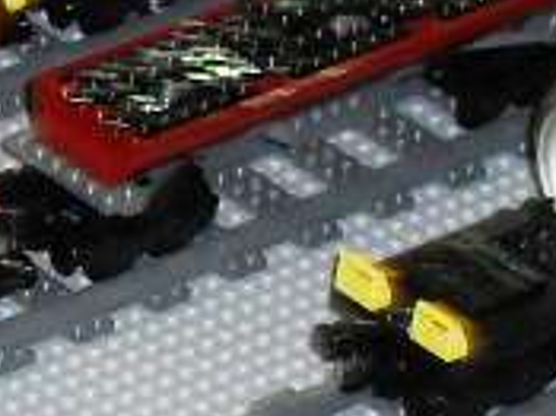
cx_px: -747
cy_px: 372
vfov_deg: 4.4
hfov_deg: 5.7
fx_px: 5361
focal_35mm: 334
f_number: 4.3
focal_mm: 10.1
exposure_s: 1/60
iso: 200
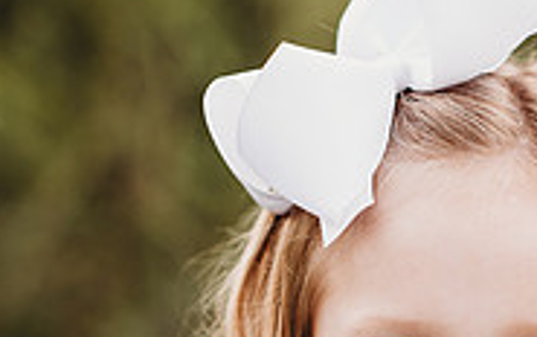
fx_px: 3970
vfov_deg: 4.8
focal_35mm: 271
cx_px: 546
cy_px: 452
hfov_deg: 7.7
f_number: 2.2
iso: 80
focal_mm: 85
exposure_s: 1/160
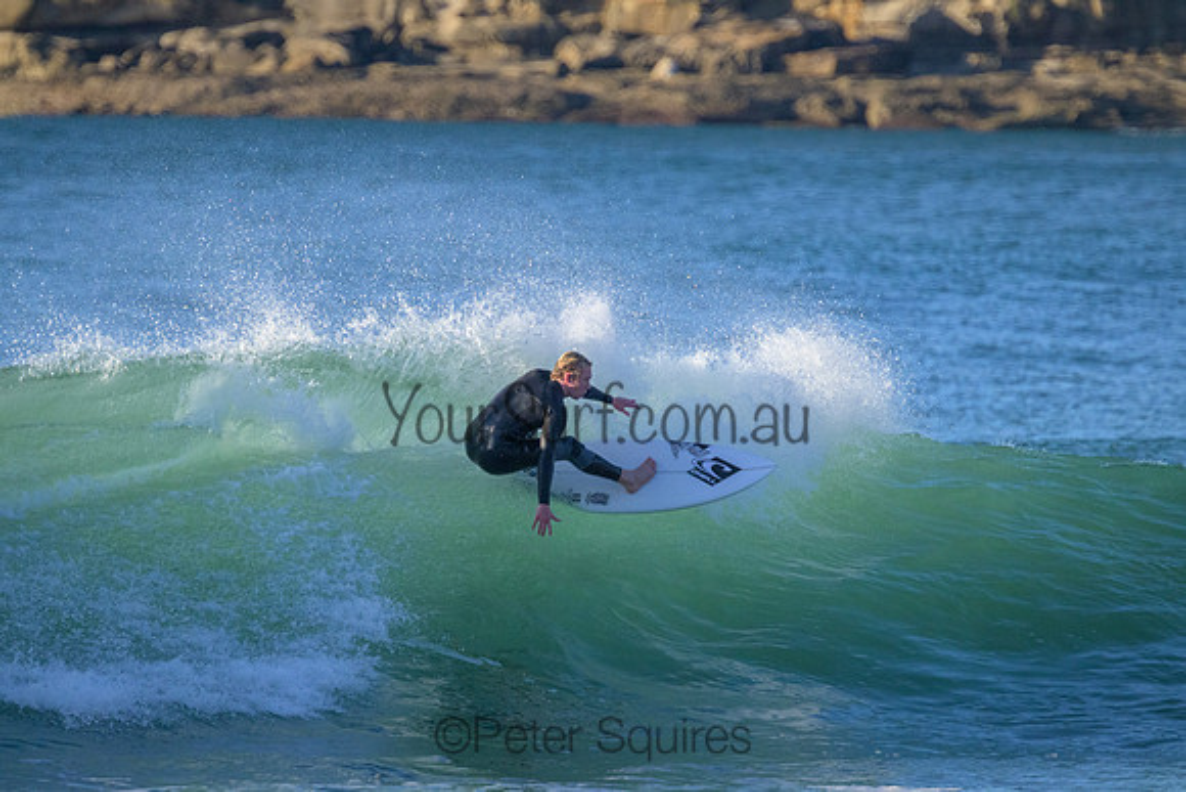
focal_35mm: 800
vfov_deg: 1.7
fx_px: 26360
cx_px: 593
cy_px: 396
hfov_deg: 2.6
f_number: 11
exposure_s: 1/2000
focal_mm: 800
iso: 4500
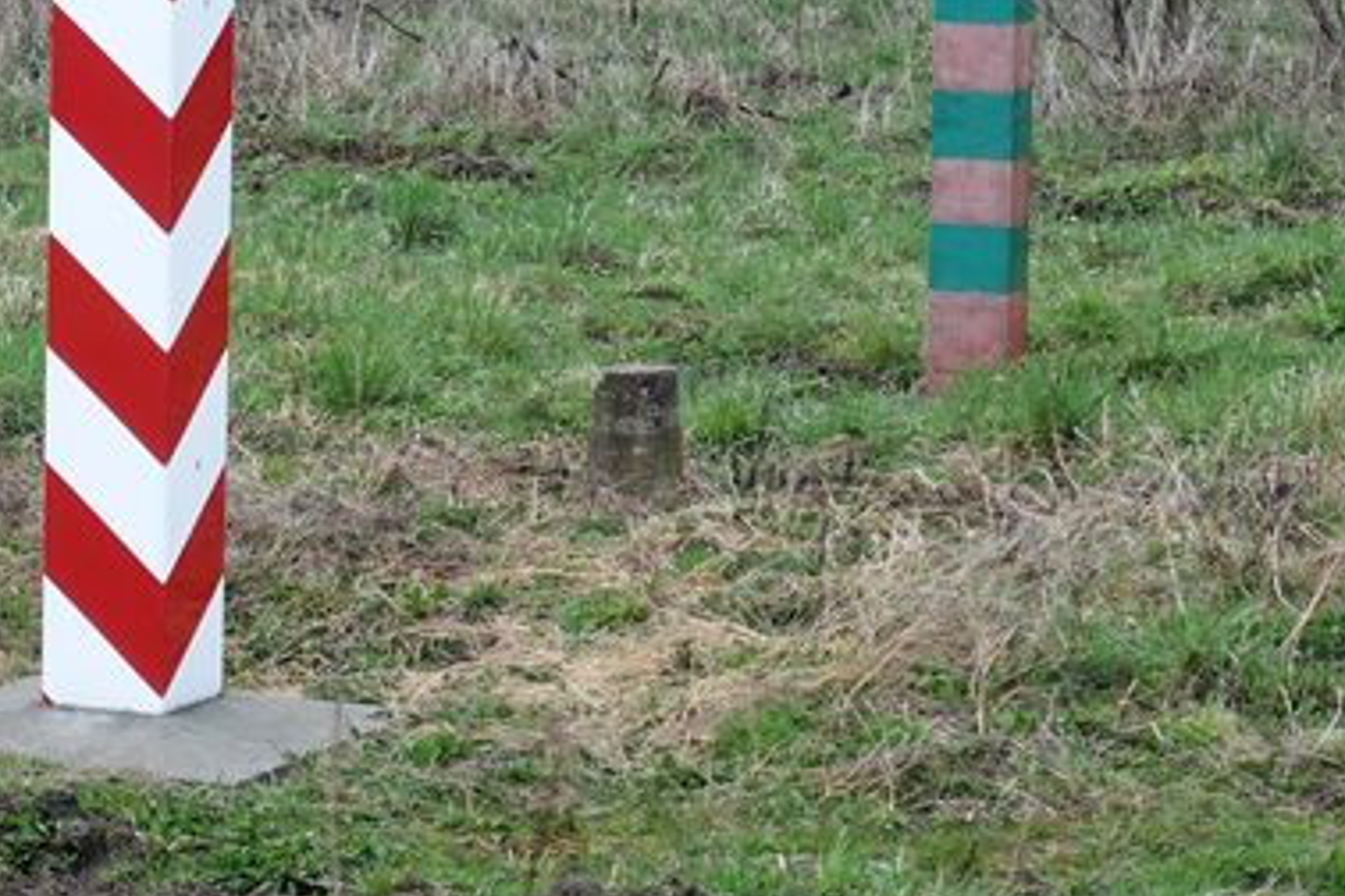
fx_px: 5604
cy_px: 21
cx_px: 495
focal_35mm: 150
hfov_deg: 13.7
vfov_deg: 9.1
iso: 125
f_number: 3.2
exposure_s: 1/80
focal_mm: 25.7
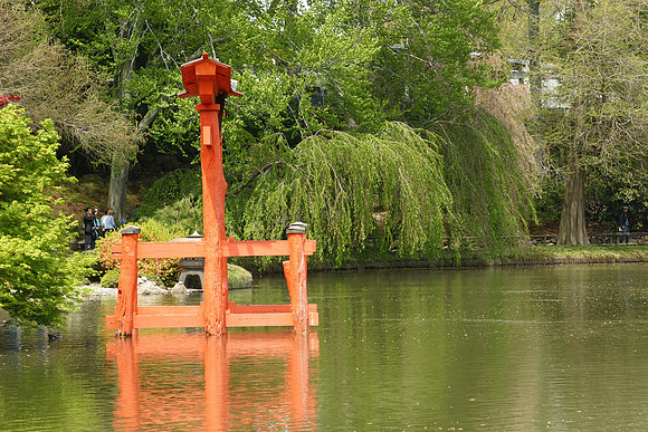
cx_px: 324
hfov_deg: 13.7
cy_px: 216
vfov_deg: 9.2
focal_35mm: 150
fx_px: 2701
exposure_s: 1/125
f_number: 8
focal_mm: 100
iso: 200
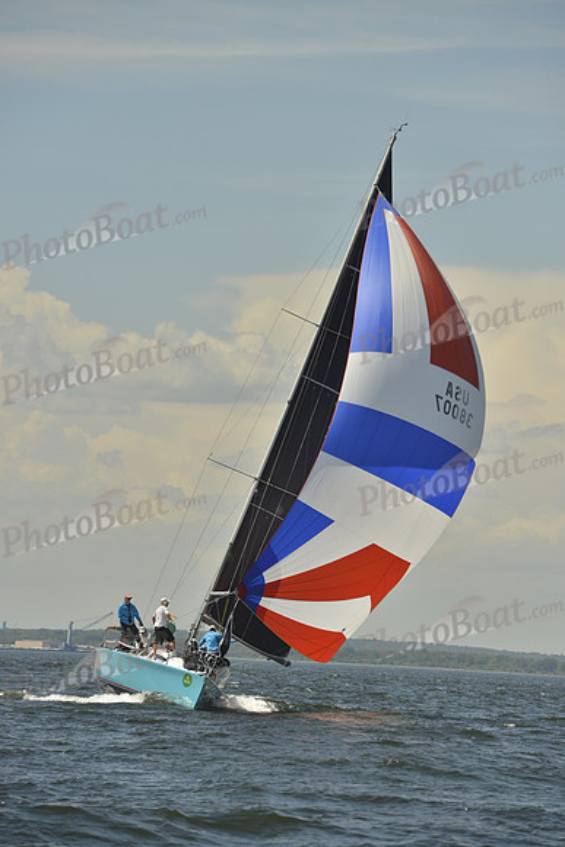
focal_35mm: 200
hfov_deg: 6.9
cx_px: 282
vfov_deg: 10.3
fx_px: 4705
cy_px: 424
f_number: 9
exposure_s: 1/1600
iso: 280
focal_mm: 200
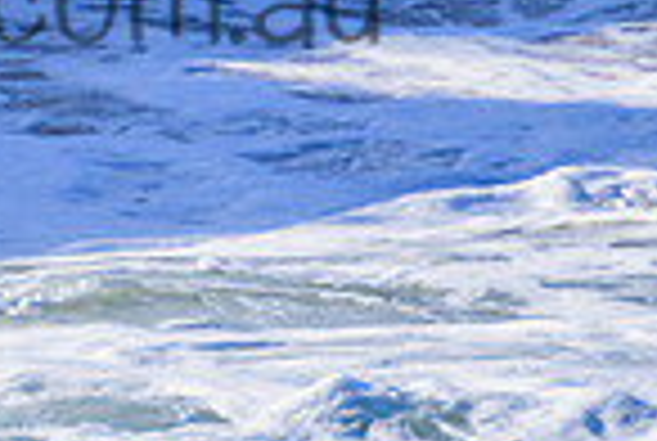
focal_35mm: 3175
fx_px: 58062
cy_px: -61
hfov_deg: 0.6
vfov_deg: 0.4
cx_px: -94
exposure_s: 1/2000
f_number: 11
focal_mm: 800
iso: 1250
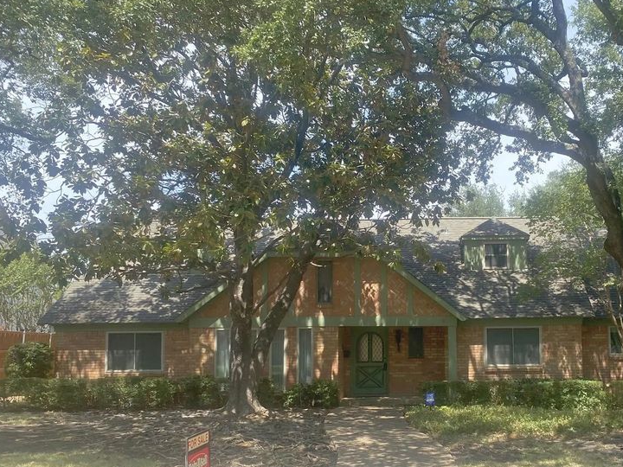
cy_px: 314
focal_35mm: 37
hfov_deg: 48.9
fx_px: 666
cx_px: 437
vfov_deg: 38.2
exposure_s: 1/1258
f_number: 1.8
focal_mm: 4.25
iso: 32
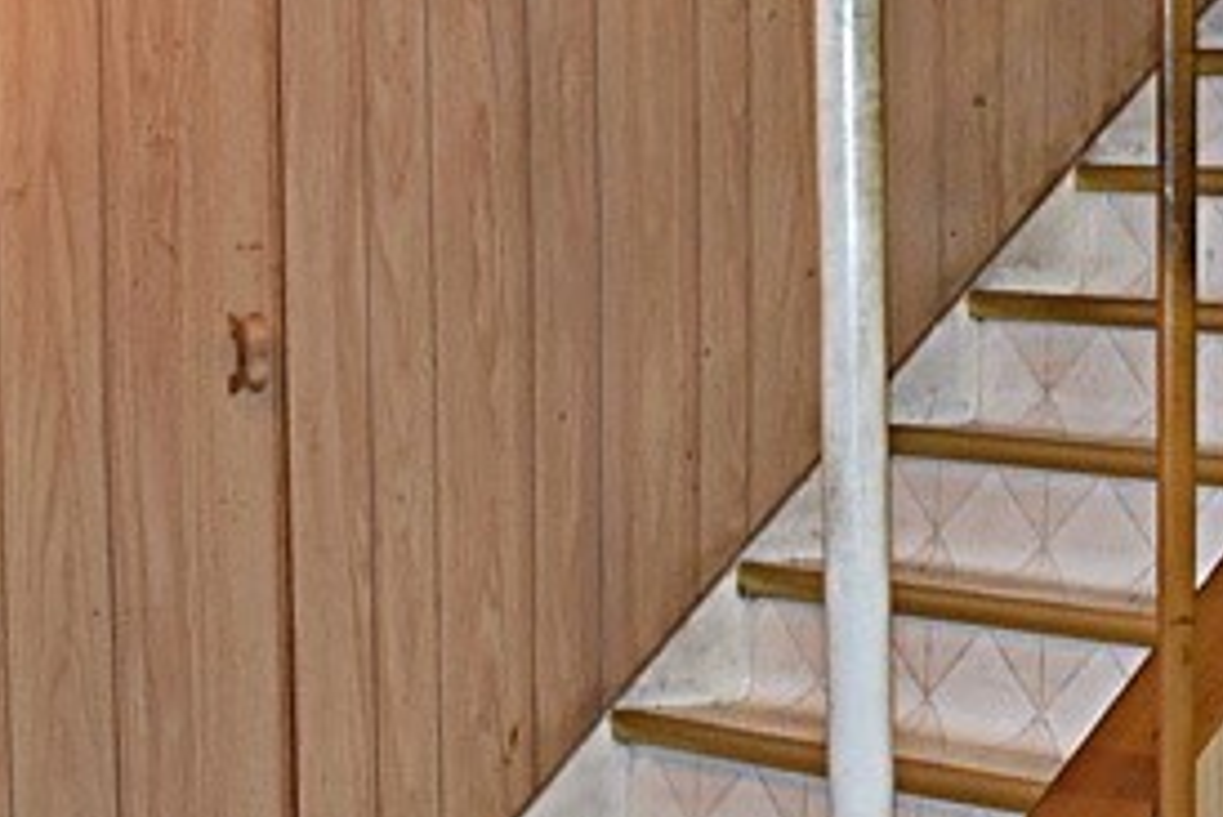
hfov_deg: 19.4
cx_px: 1308
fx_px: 3433
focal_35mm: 101
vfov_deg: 13.5
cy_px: 627
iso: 1250
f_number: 3.5
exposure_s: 1/125
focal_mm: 18
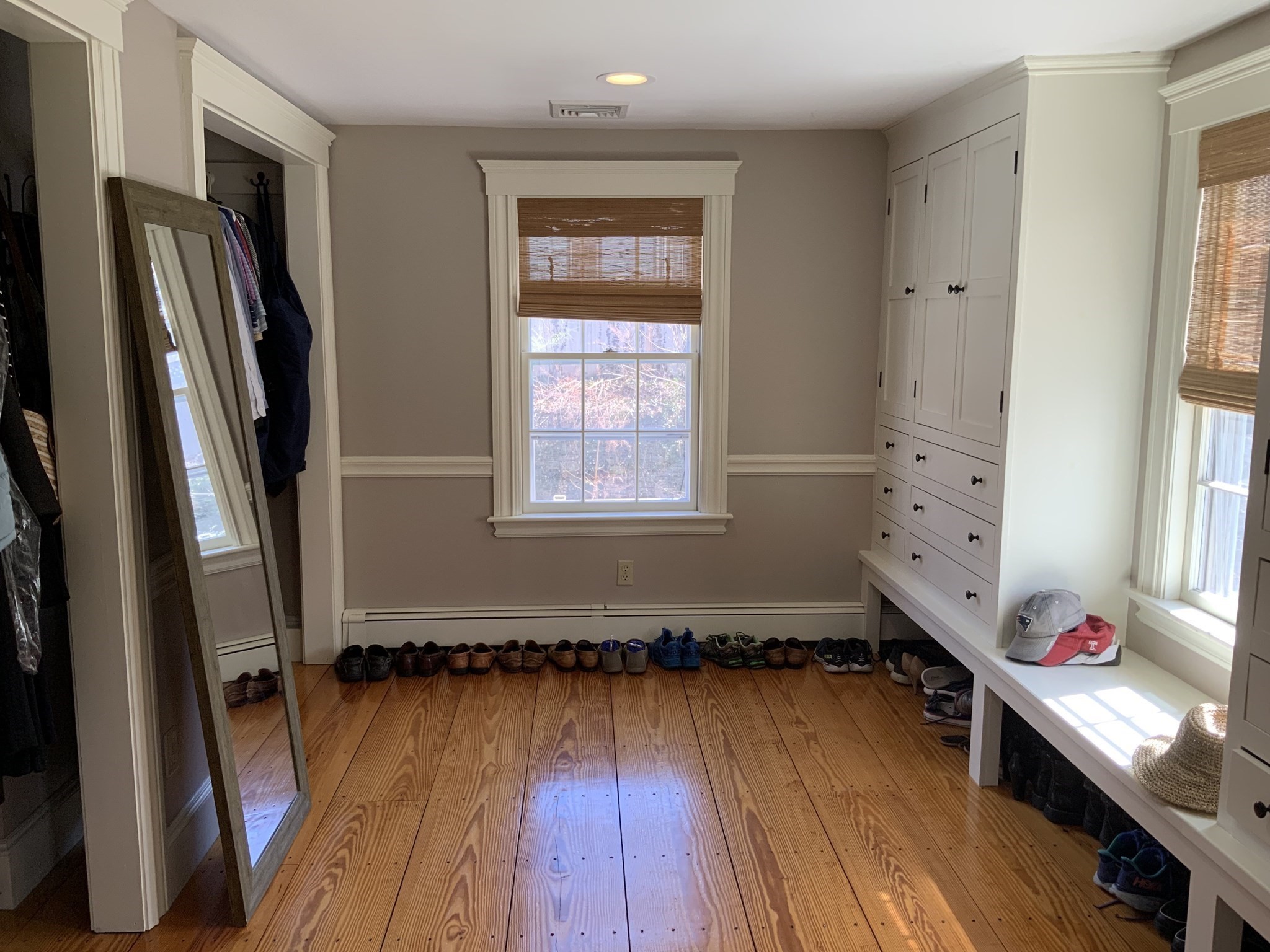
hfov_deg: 61.7
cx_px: 635
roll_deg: +0.8
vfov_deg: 48.2
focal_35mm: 29
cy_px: 476
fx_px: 1064
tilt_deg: -8.1
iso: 64
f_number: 1.8
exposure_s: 1/120
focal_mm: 3
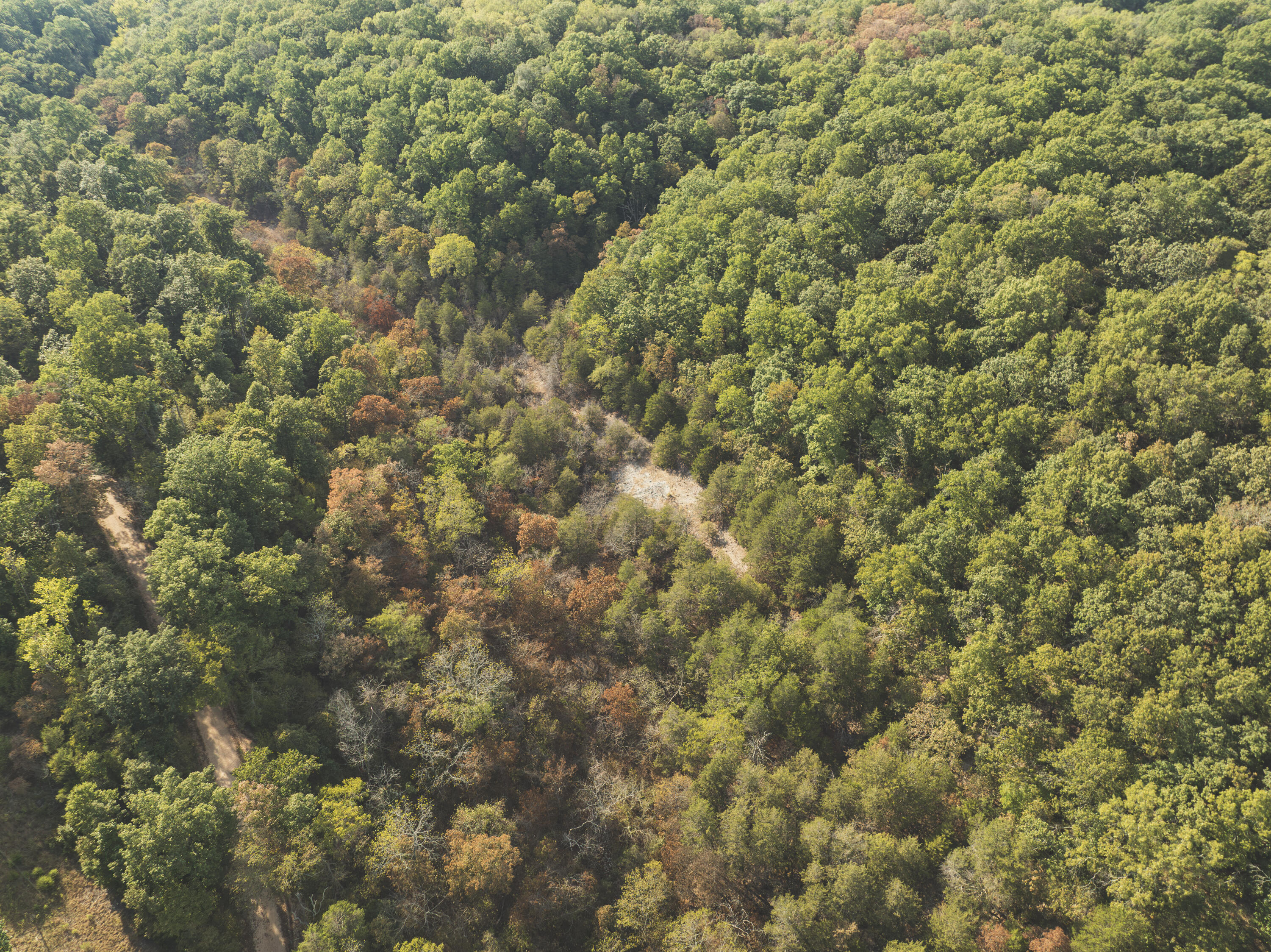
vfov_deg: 56.8
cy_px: 476
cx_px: 636
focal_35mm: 24
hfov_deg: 71.6
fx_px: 881
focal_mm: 12.29
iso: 100
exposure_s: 1/800
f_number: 2.8
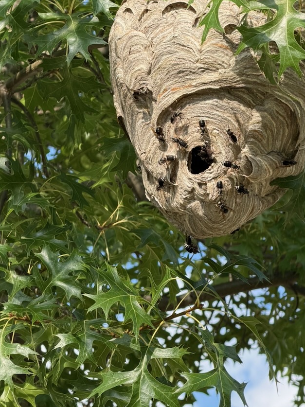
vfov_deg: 12.9
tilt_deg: +27.4
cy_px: 208
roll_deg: +1.5
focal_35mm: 153
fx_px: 1799
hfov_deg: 9.7
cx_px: 148
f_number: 2.8
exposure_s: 1/413
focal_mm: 16.89
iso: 50
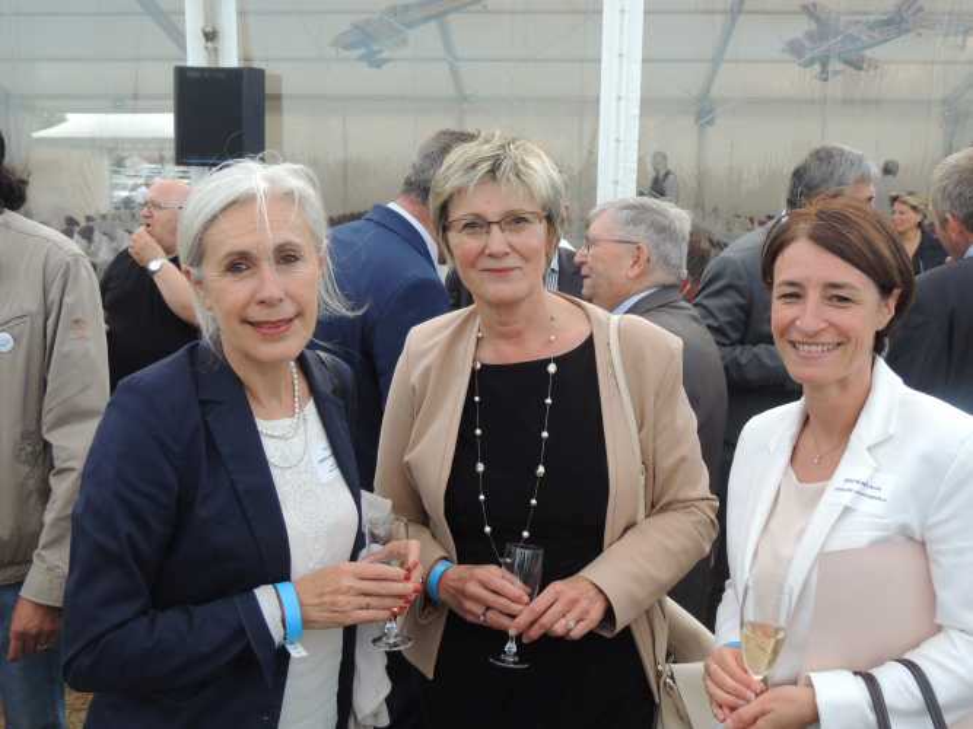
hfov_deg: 52.6
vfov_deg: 40.7
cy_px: 364
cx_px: 486
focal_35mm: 35
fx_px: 984
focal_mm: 6.2
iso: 100
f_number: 3.3
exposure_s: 1/160
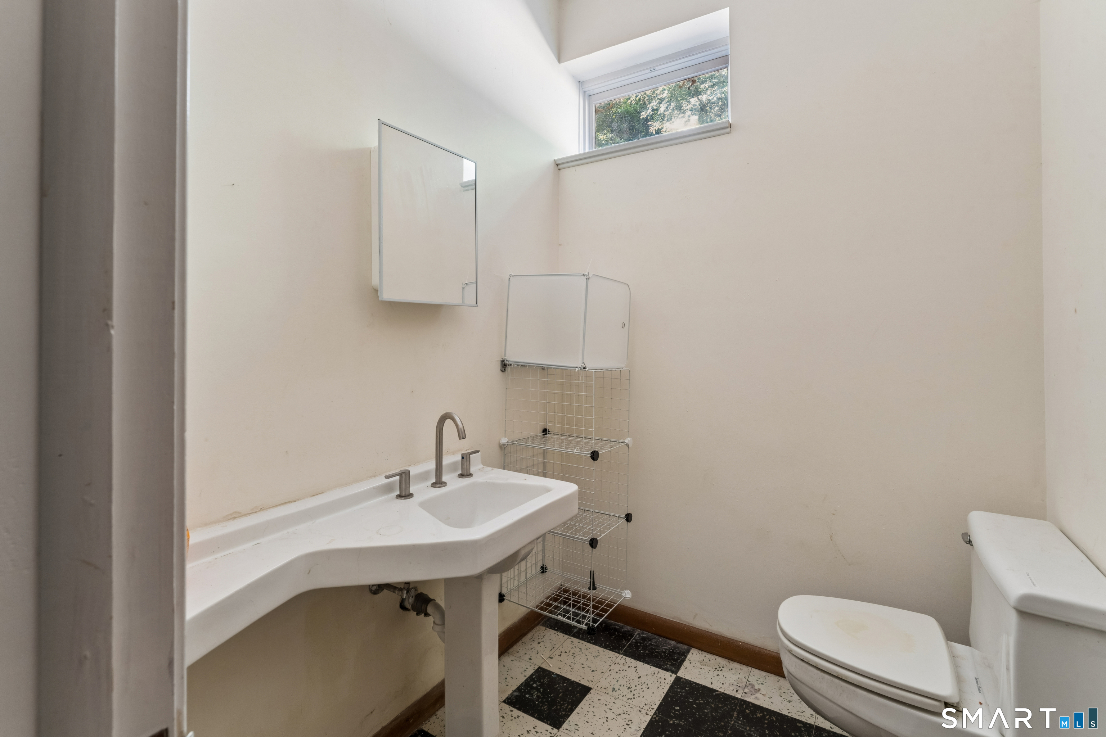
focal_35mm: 16
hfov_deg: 97.5
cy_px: 368
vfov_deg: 74.4
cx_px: 553
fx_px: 485
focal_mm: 15.8
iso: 400
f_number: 13
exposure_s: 1
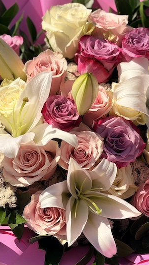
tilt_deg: -34.9
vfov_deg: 22.7
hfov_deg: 12.9
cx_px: 82
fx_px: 661
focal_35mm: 94
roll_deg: -4.5
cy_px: 113
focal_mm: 6.76
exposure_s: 1/11364
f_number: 1.78
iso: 64
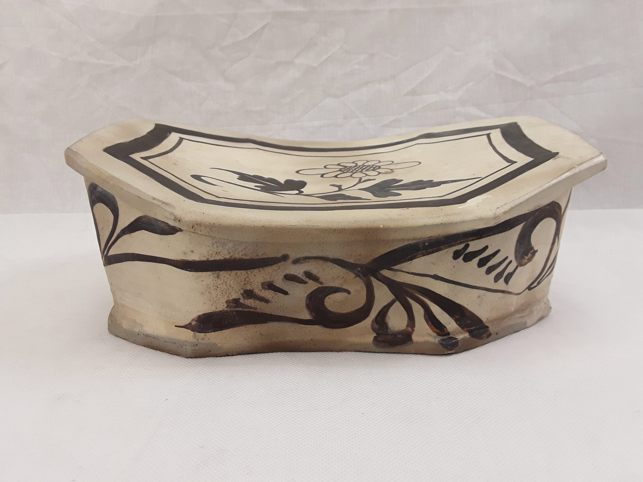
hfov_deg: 65.3
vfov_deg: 51.4
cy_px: 241
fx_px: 502
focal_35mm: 27
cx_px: 322
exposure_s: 1/100
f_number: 1.9
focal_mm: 2.91
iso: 64
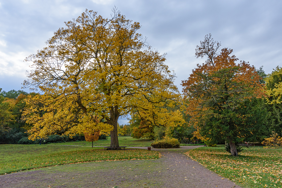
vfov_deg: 53.1
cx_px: 141
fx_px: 188
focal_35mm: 24
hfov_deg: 73.7
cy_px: 94
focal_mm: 16
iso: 280
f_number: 7.1
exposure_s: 1/400
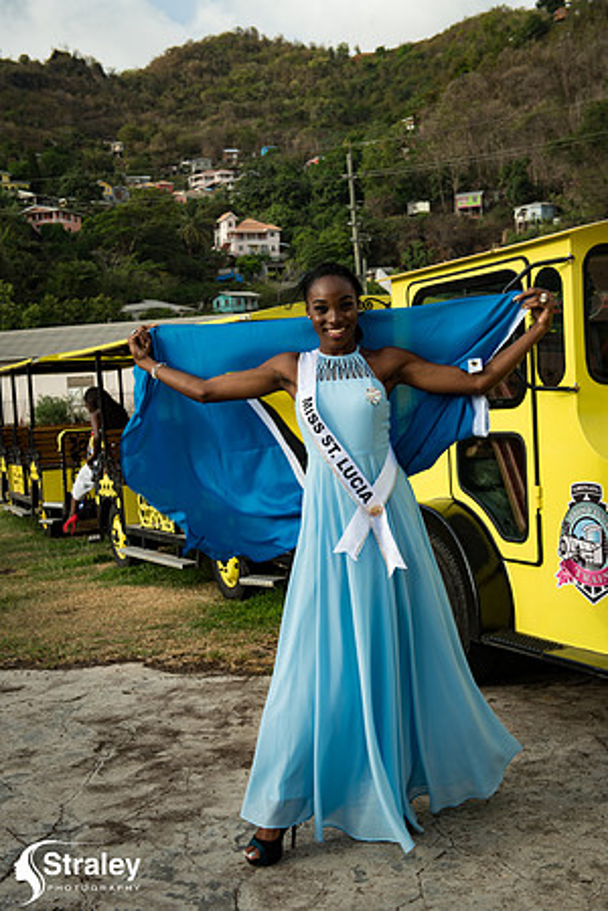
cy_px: 456
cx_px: 304
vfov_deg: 41.1
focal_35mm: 48
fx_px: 1216
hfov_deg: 28.1
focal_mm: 48
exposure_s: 1/160
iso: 80
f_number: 6.3
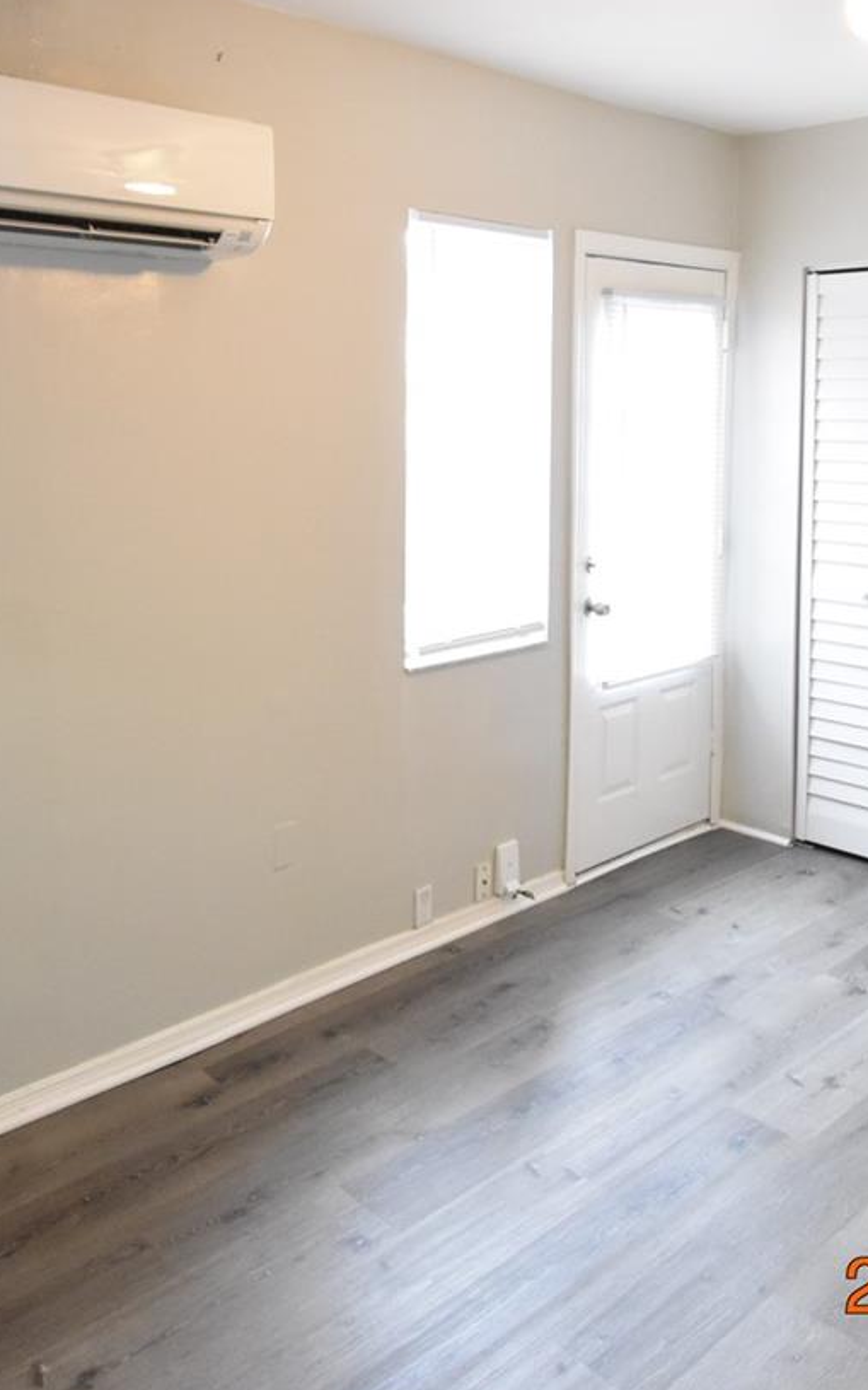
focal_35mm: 30
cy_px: 513
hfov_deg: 41.6
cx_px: 343
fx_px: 1136
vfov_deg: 62.0
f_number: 3.5
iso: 2500
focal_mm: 10
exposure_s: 1/60
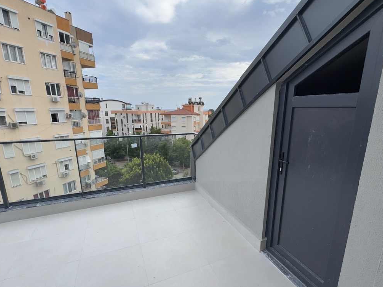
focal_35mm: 18
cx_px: 204
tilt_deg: -12.2
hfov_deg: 87.6
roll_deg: -1.5
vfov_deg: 71.4
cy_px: 157
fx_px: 199
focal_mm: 2.22
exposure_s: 1/763
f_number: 2.2
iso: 40
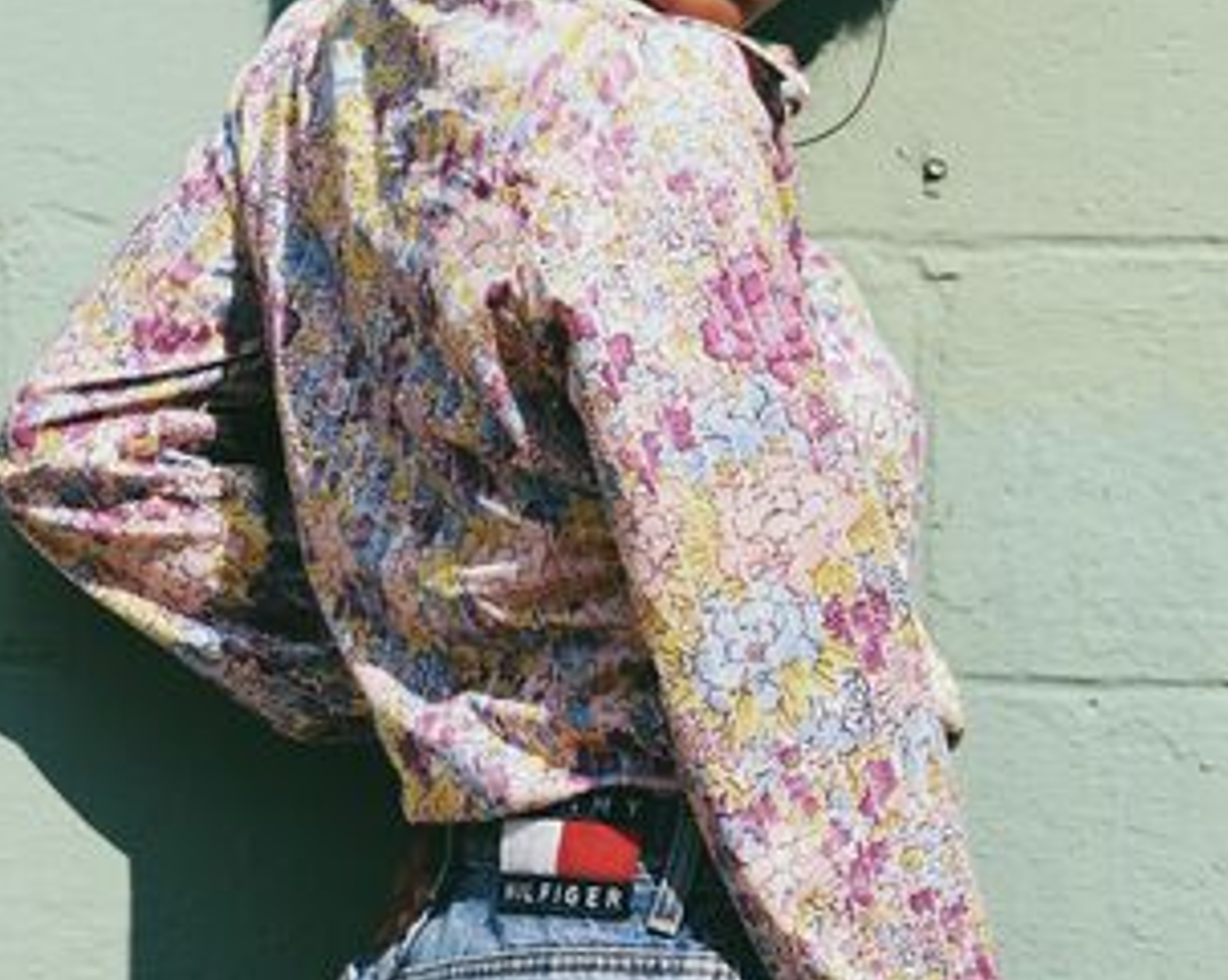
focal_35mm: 236
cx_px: 624
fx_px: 8569
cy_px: 419
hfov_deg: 8.2
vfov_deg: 6.5
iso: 100
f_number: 11
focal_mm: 80
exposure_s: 1/200
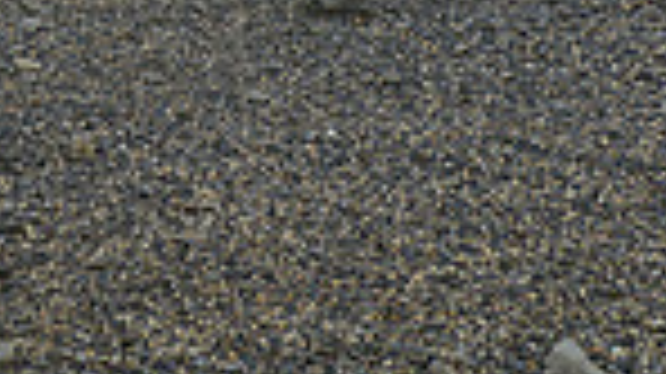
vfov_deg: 7.0
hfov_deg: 13.1
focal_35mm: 164
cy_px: -475
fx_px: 2894
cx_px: 158
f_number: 5.6
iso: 250
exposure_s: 1/250
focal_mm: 40
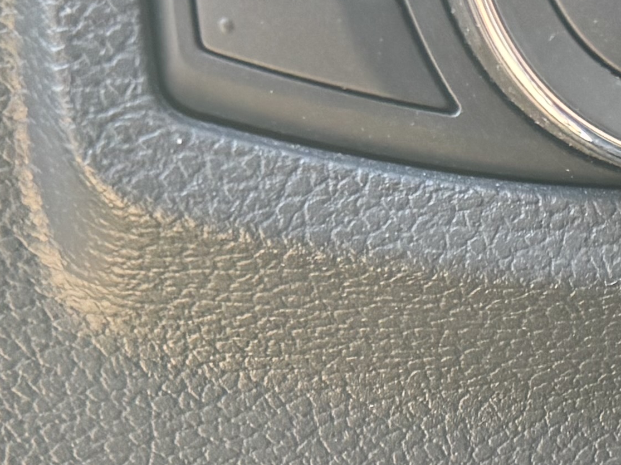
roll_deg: +1.2
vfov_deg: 11.7
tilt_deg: -11.9
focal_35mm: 123
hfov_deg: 15.7
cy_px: 622
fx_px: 2206
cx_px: 627
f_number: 1.78
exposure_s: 1/121
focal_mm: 6.76
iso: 200
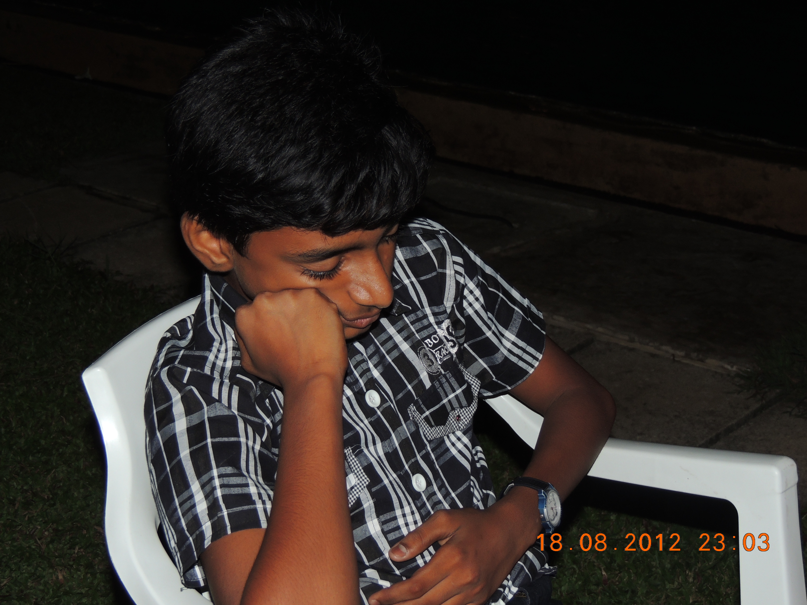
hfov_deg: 26.0
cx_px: 404
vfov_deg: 19.6
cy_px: 302
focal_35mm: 75
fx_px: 1748
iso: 200
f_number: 3.9
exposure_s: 1/60
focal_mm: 13.3
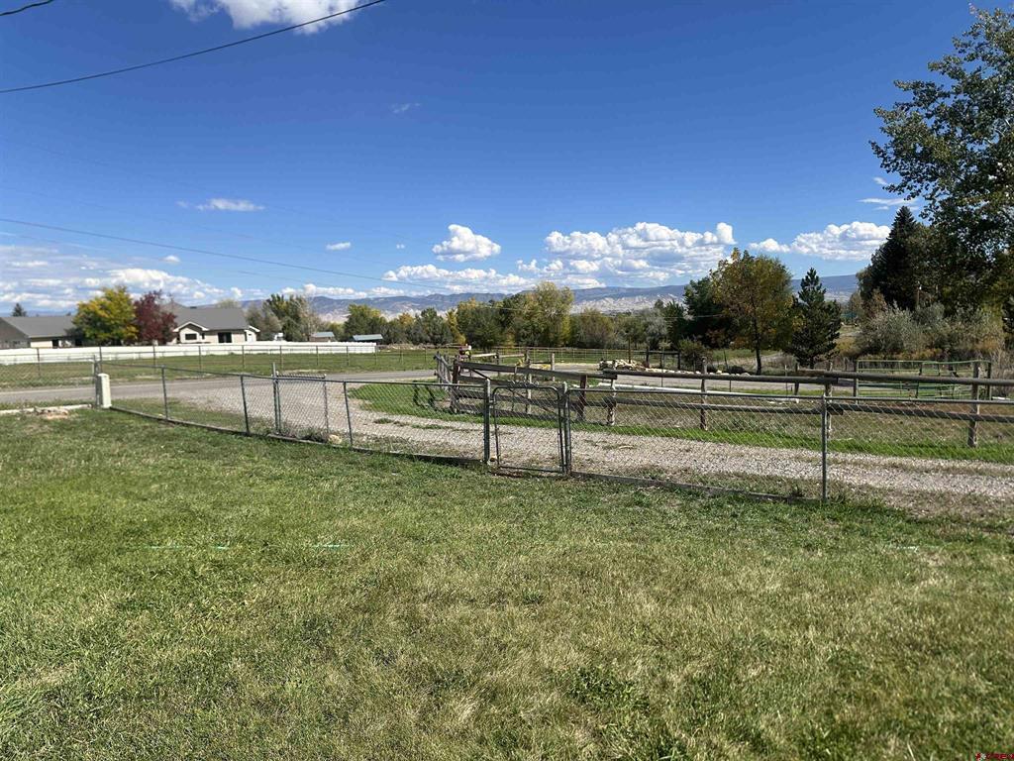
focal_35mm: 24
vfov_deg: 56.8
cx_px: 507
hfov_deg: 71.6
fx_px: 703
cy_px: 380
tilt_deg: -3.4
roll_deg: -1.6
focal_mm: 6.86
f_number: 1.78
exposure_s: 1/5848
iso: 80
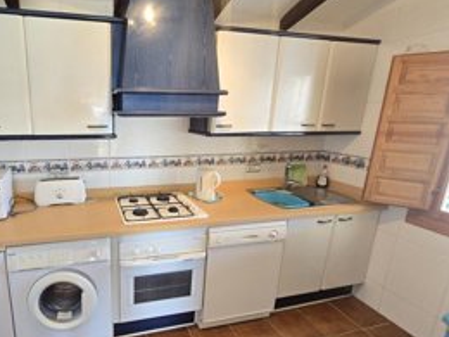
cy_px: 171
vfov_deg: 71.6
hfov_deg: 83.9
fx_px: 233
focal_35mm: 18
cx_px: 140
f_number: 2.2
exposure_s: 1/50
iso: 320
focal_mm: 2.2
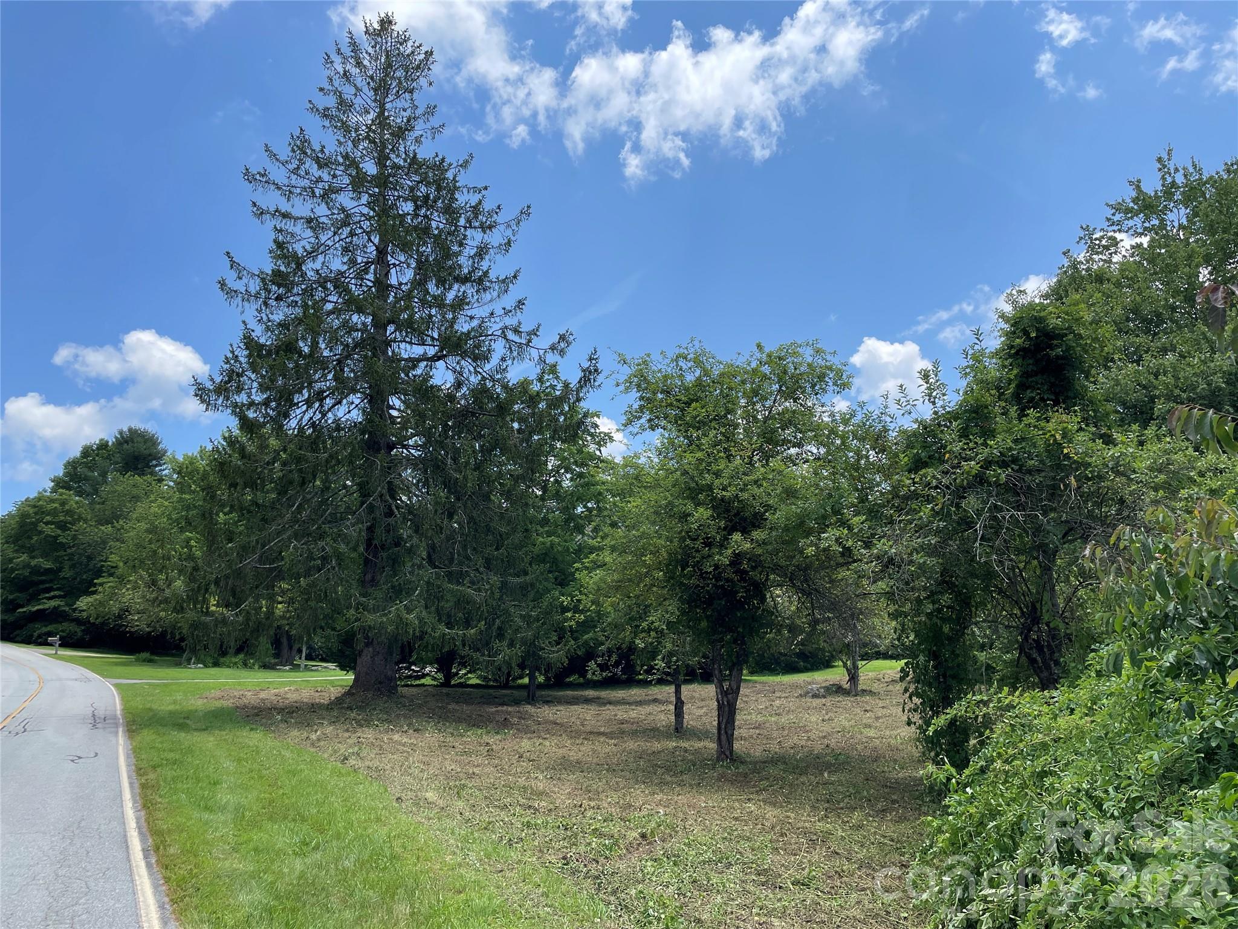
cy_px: 464
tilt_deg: +15.0
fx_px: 930
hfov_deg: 67.3
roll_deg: +1.8
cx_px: 619
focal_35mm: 26
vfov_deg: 53.1
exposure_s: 1/3125
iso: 32
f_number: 1.6
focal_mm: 4.2
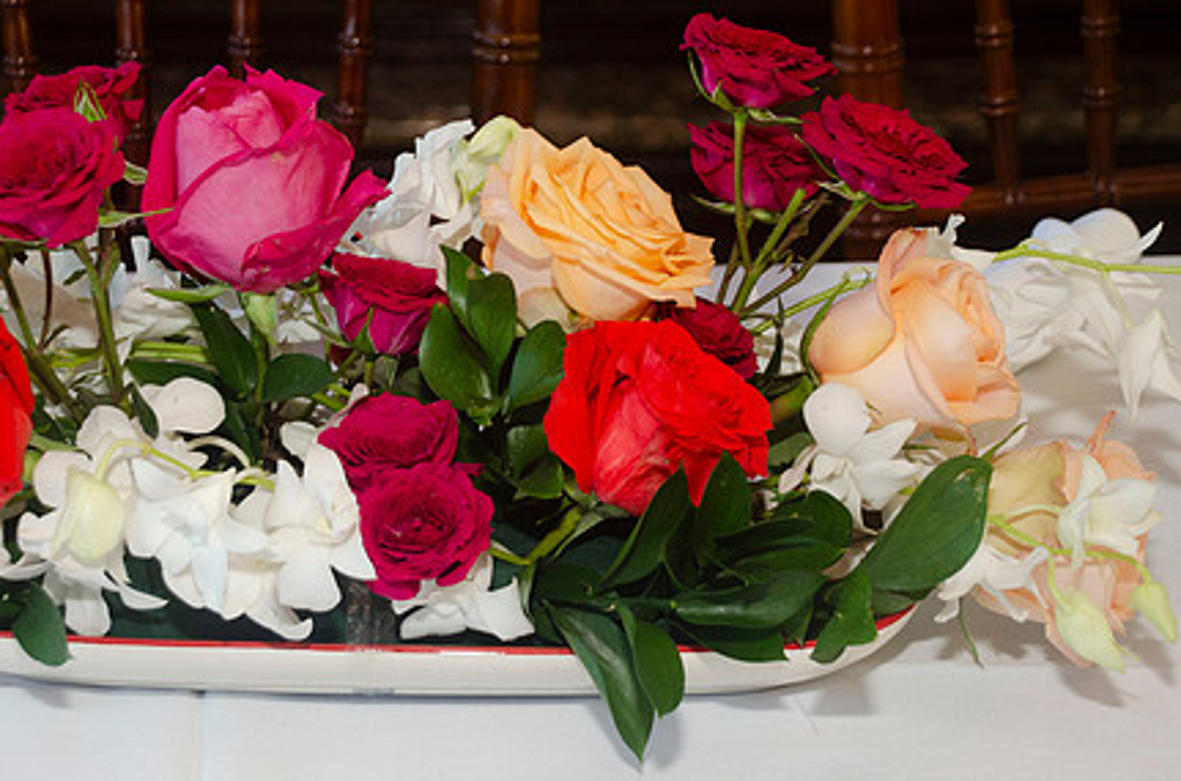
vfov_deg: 13.5
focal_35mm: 101
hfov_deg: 20.2
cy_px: 301
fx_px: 3305
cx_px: 474
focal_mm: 50
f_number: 5.6
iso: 400
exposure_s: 1/250
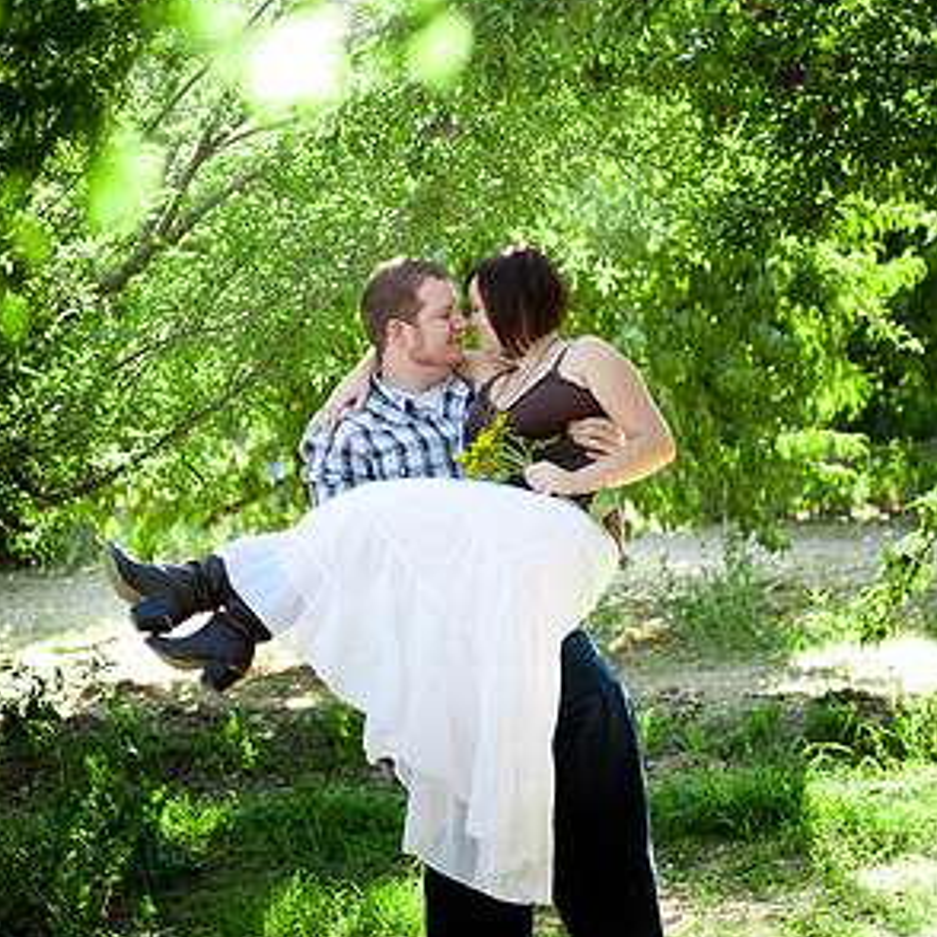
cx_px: 464
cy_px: 414
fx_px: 2389
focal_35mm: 78
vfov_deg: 22.2
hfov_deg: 22.2
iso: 200
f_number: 2.8
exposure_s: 1/160
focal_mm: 60
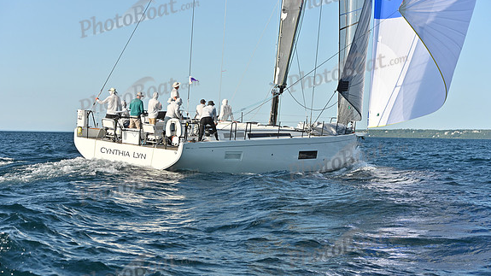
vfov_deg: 16.3
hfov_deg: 28.6
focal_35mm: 74
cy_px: 127
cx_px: 244
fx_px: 963
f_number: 5
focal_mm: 70
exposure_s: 1/2000
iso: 320
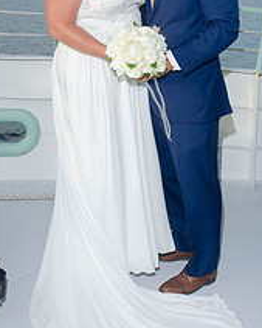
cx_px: 163
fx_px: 523
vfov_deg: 34.4
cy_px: 109
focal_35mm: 54
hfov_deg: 28.0
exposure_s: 1/250
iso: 100
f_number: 8
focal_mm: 18
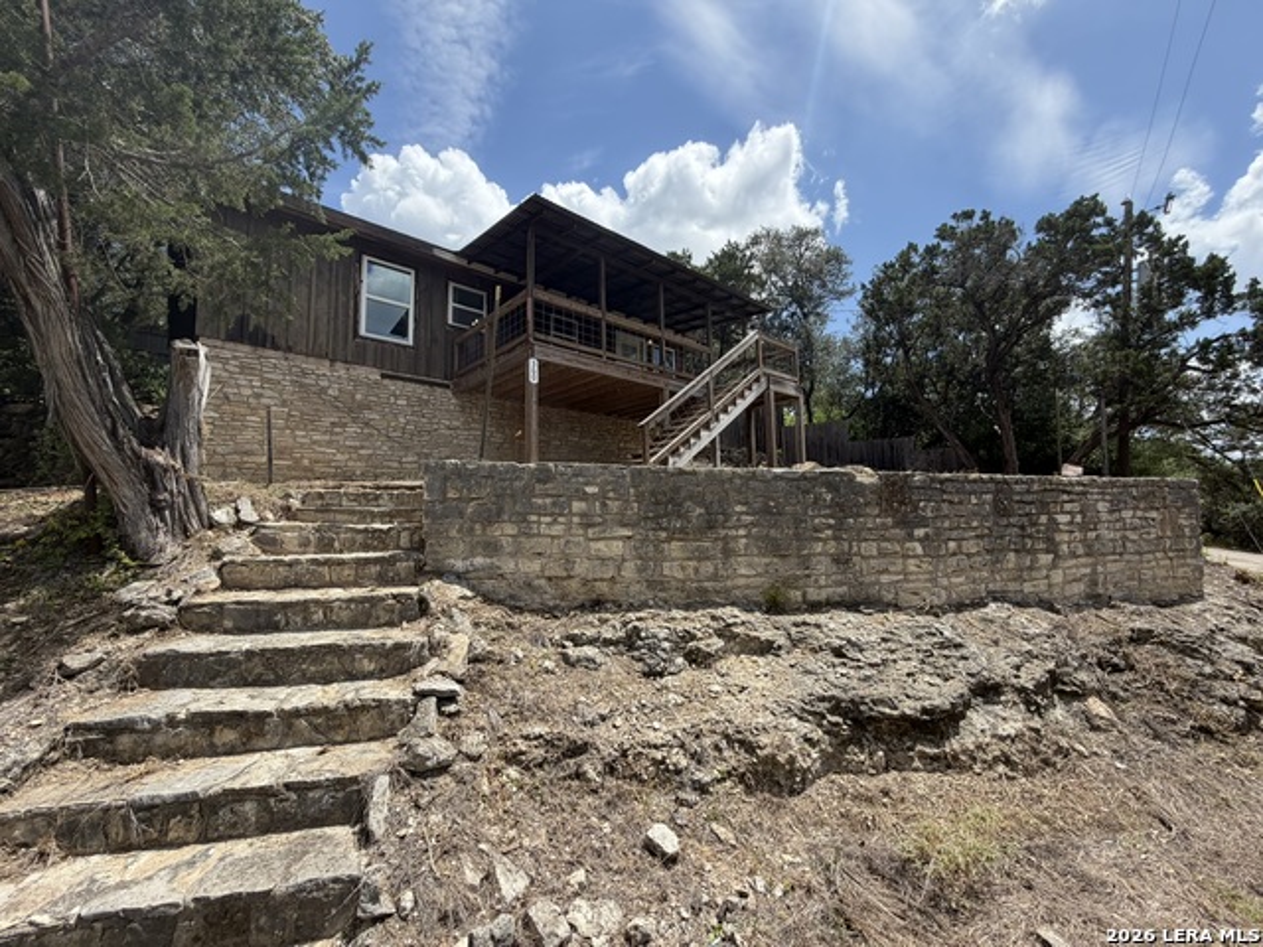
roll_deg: +1.1
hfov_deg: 102.1
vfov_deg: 85.7
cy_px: 474
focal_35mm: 14
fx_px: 511
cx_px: 632
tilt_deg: +5.6
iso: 25
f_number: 2.2
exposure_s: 1/809
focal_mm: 2.22
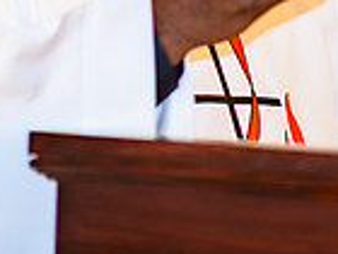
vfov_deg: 3.0
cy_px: -271
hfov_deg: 4.1
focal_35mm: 485
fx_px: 4736
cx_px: 117
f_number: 1.4
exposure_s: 1/100
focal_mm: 105
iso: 110
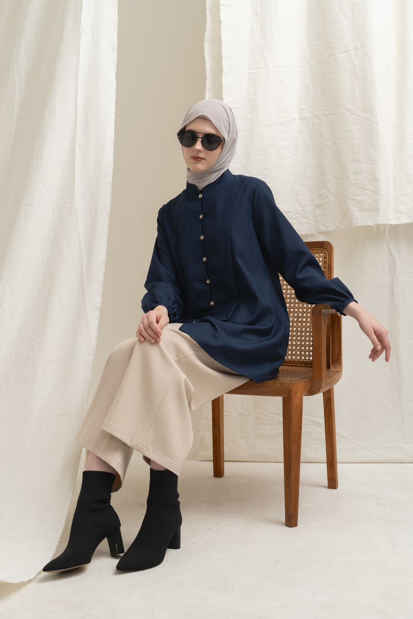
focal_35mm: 47
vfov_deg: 41.9
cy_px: 310
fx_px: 809
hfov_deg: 28.6
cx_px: 206
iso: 100
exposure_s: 1/160
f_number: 10
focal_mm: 47
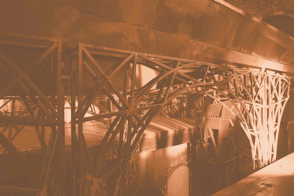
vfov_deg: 43.7
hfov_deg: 61.9
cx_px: 147
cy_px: 98
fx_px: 245
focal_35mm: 30
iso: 200
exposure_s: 1/3
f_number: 3.8
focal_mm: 20
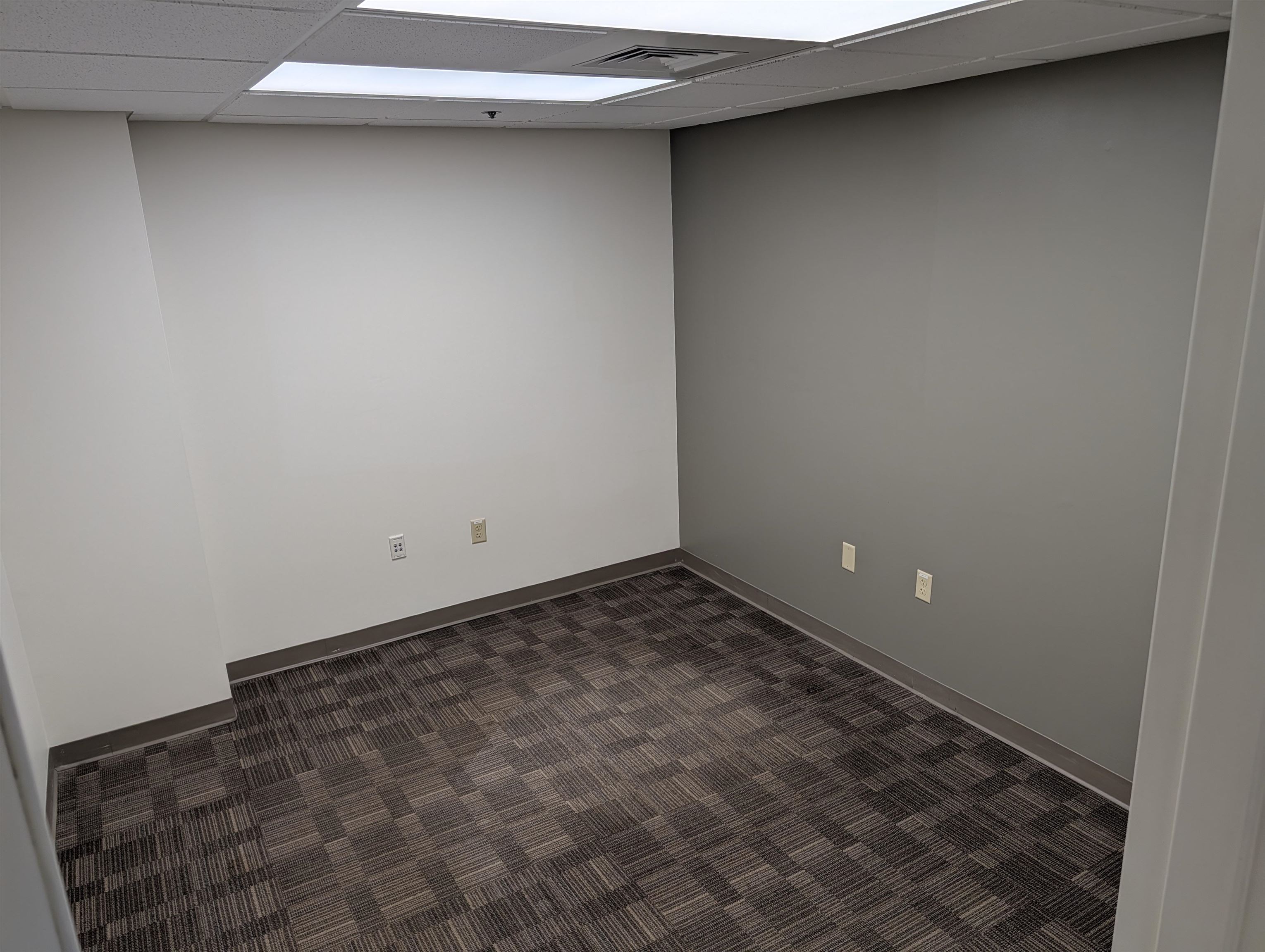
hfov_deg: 71.5
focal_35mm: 24
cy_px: 476
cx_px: 632
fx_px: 878
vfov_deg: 56.9
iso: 31
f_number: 1.68
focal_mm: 6.9
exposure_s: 1/120
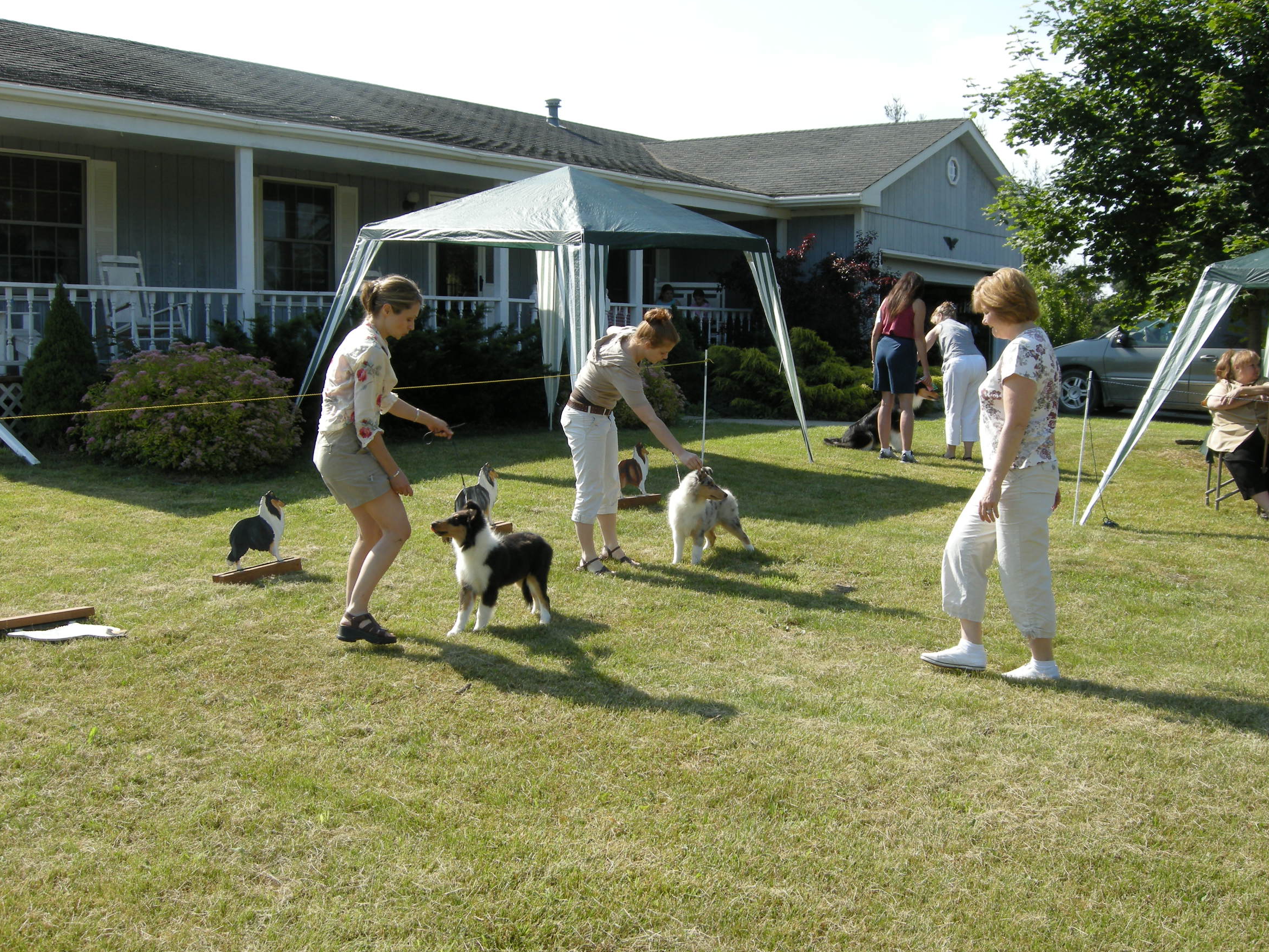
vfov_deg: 36.8
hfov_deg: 47.8
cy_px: 514
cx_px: 679
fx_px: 1430
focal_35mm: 39
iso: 64
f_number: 4.8
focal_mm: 7.5
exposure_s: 1/208
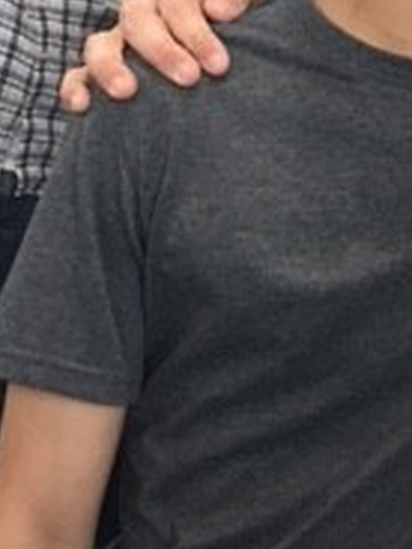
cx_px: 708
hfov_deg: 13.4
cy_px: 116
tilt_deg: -7.2
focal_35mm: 101
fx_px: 1603
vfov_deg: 19.3
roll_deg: -10.1
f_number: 2.2
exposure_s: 1/15
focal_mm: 4.15
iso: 100
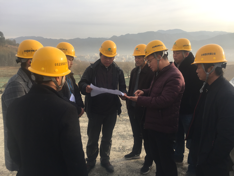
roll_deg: -0.3
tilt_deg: -8.5
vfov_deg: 48.2
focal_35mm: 29
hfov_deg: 61.7
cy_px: 88
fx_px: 196
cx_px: 117
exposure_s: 1/659
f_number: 2.2
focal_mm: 4.15
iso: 32
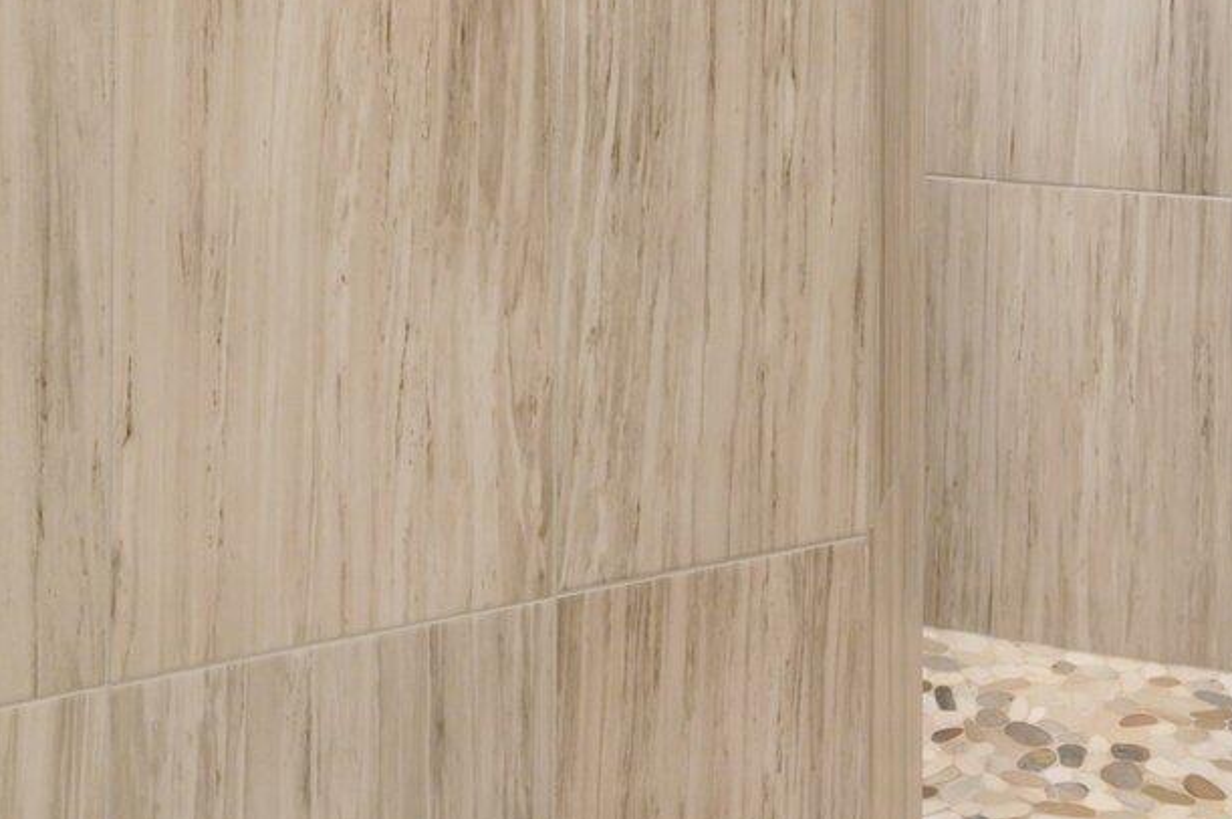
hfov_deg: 34.1
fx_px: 2006
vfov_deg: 21.0
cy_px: -232
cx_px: 673
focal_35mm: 59
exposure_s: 1/20
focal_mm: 17.5
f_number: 9
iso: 320
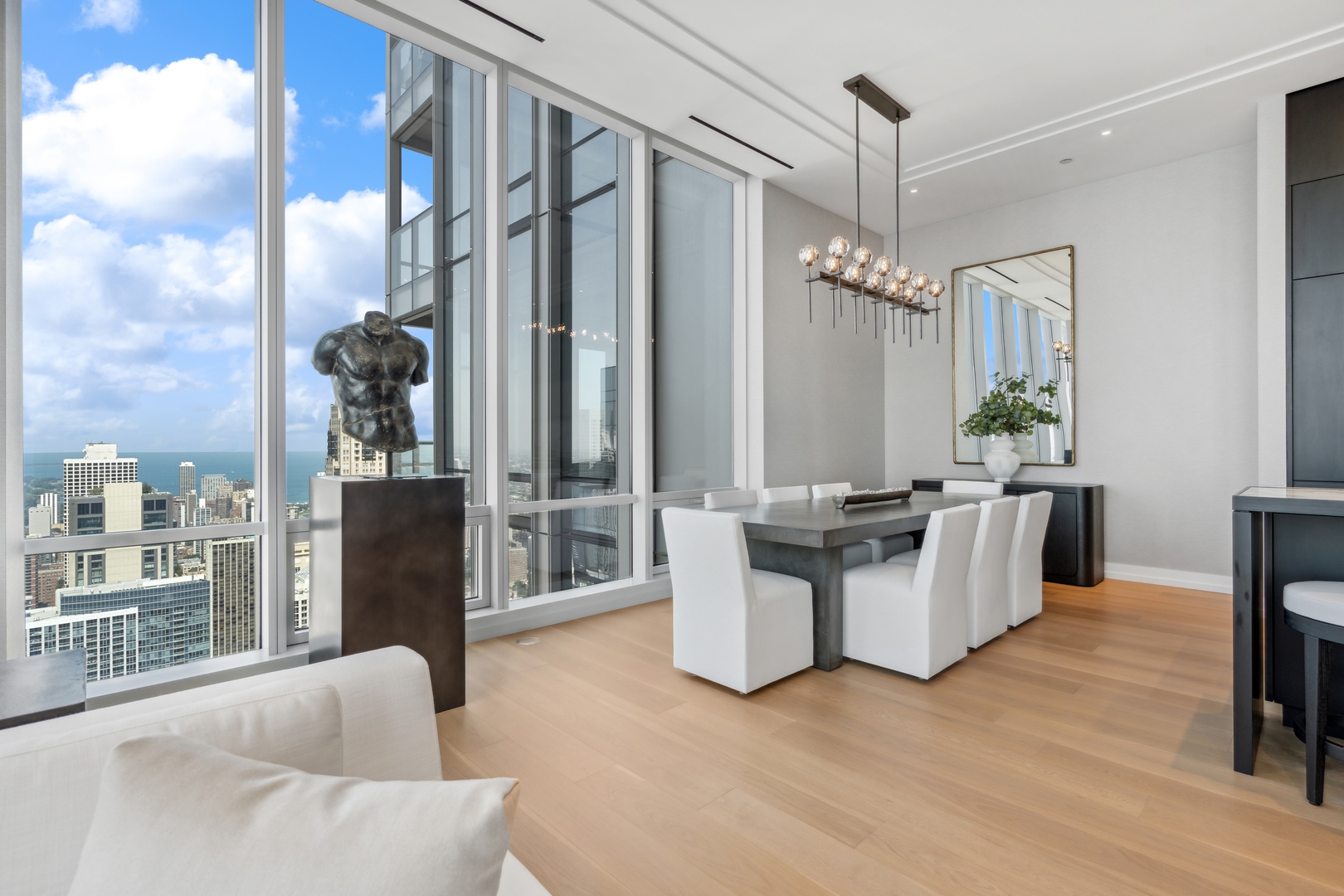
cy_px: 448
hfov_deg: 96.7
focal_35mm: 16
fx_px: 597
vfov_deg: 73.7
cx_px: 672
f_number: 9
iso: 320
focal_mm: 16
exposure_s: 1/100
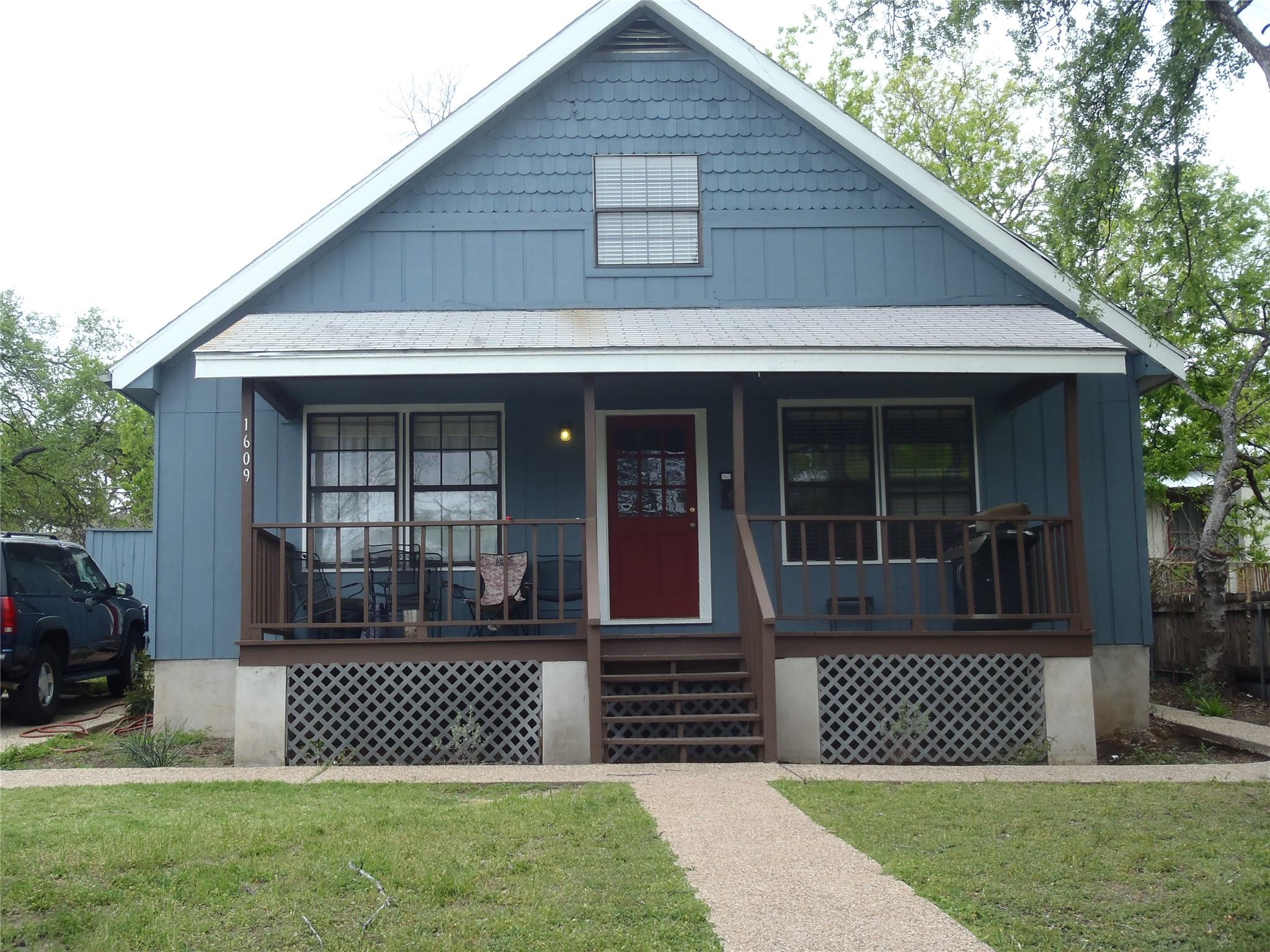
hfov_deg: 46.8
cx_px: 635
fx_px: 1468
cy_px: 476
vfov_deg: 36.0
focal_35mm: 40
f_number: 4.7
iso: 80
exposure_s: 1/200
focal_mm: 7.28
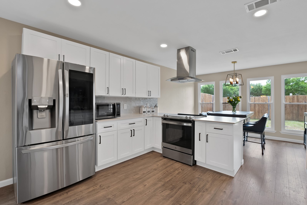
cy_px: 102
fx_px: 128
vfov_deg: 77.4
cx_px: 165
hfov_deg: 100.2
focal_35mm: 15
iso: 640
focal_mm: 12
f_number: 9
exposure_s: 1/8
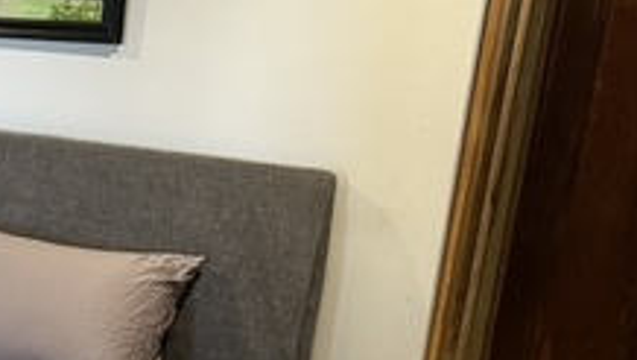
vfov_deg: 14.9
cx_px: -209
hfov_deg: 23.2
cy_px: 354
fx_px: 1352
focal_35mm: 80
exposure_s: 1/60
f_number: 1.78
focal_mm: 6.86
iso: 200
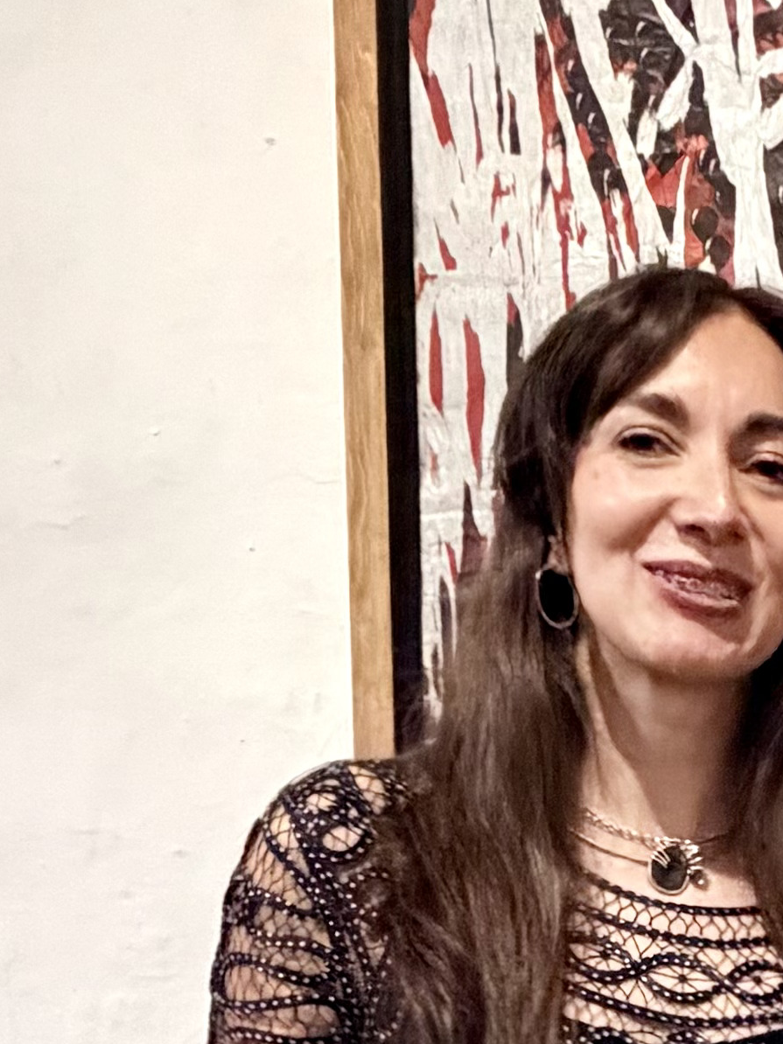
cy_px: 1109
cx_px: 1105
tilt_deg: -8.6
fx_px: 2021
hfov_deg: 19.6
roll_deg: -0.8
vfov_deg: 26.9
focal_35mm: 67
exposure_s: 1/60
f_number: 2.2
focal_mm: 2.22
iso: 800
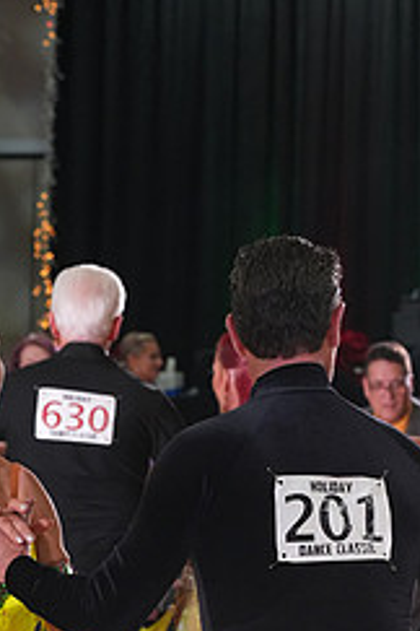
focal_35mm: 229
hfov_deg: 6.0
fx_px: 4007
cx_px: 165
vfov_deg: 8.9
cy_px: 730
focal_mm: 96
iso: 3200
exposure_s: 1/200
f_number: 6.3
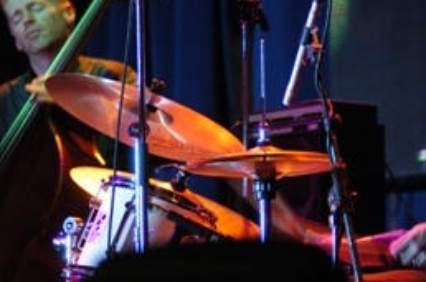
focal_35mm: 274
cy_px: 81
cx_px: 291
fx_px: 3235
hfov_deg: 7.5
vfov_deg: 5.0
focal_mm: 105
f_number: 2.8
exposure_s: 1/80
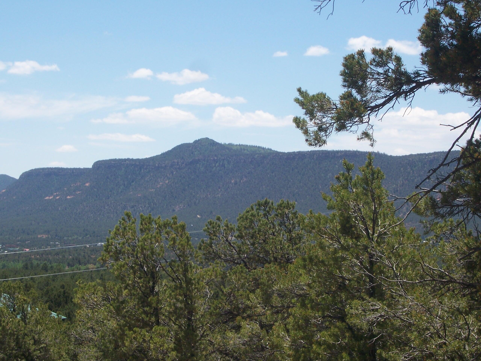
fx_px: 1417
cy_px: 180
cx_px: 240
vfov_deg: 14.5
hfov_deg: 19.3
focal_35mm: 102
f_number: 9.5
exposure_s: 1/180
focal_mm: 16.8
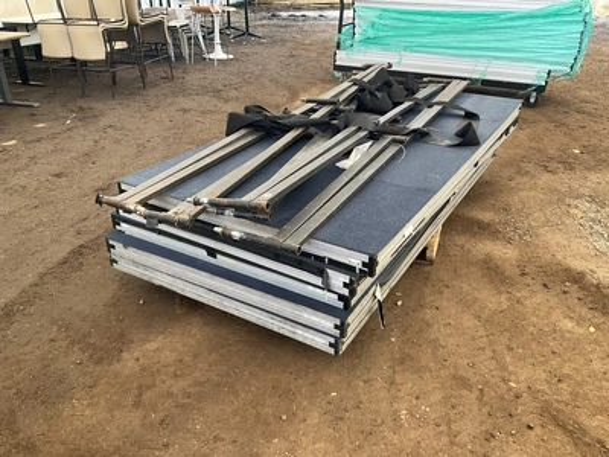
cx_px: 304
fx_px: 510
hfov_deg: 61.7
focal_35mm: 29
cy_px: 228
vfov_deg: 48.2
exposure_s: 1/122
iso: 50
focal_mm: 3
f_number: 1.8
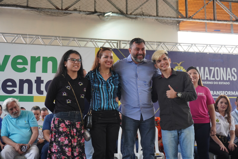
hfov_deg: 41.1
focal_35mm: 48
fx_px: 318
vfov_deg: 28.1
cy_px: 80
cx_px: 119
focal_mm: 32
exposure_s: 1/200
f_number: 5
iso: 800
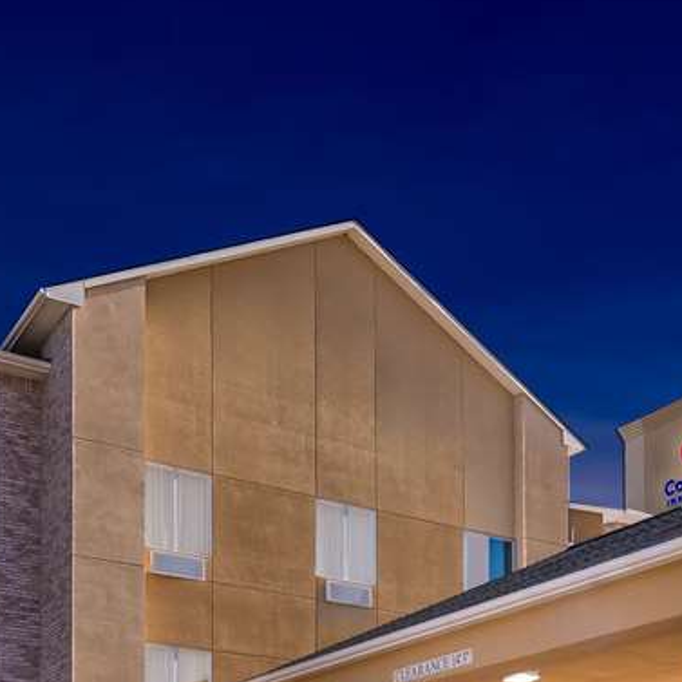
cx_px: 233
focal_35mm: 44
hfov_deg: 38.0
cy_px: 718
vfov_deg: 34.1
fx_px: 981
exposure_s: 1/200
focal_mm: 13
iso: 640
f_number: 8
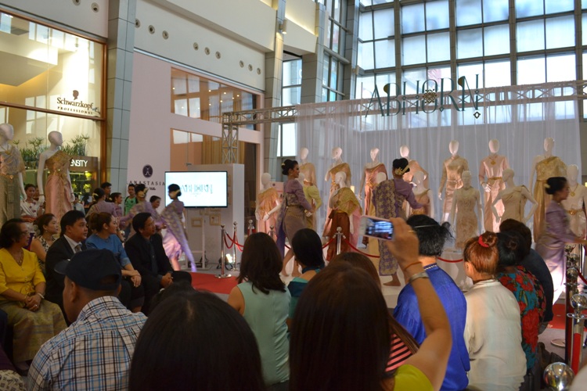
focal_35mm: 30
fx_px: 489
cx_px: 294
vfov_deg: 43.6
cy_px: 196
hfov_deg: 61.9
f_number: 7.1
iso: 900
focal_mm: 20
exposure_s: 1/30
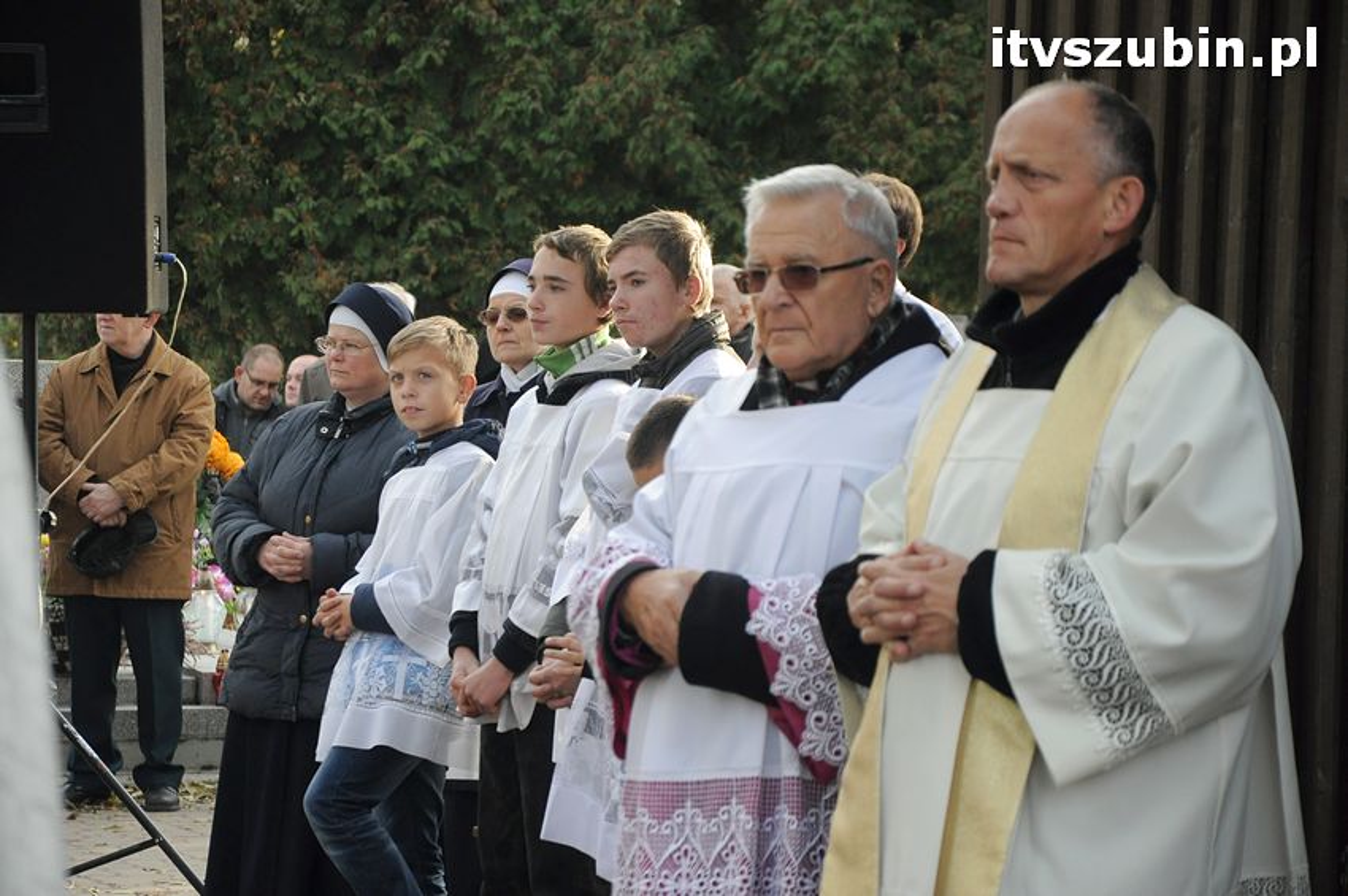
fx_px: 5892
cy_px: 448
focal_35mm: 158
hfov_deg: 13.1
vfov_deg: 8.7
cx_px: 674
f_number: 5.6
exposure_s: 1/320
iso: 800
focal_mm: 105
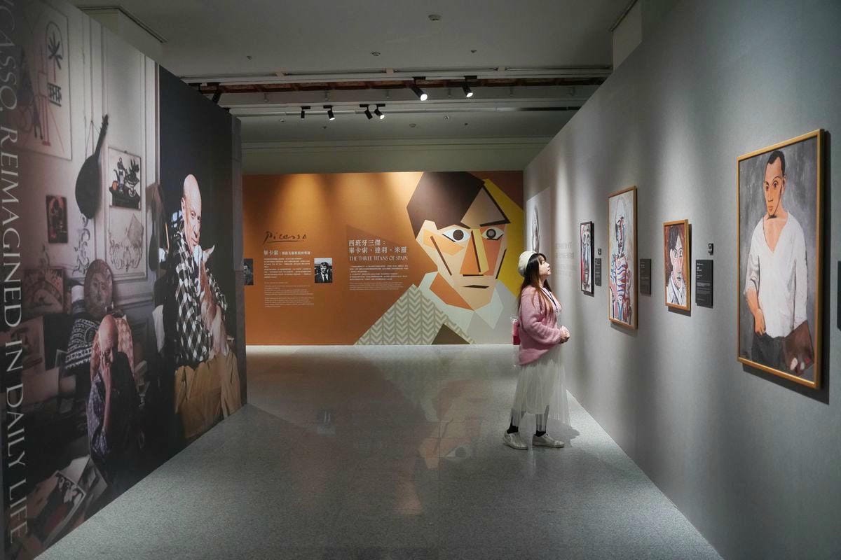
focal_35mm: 32
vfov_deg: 41.1
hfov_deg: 58.7
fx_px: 747
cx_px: 420
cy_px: 280
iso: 5000
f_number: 2.8
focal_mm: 32
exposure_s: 1/160
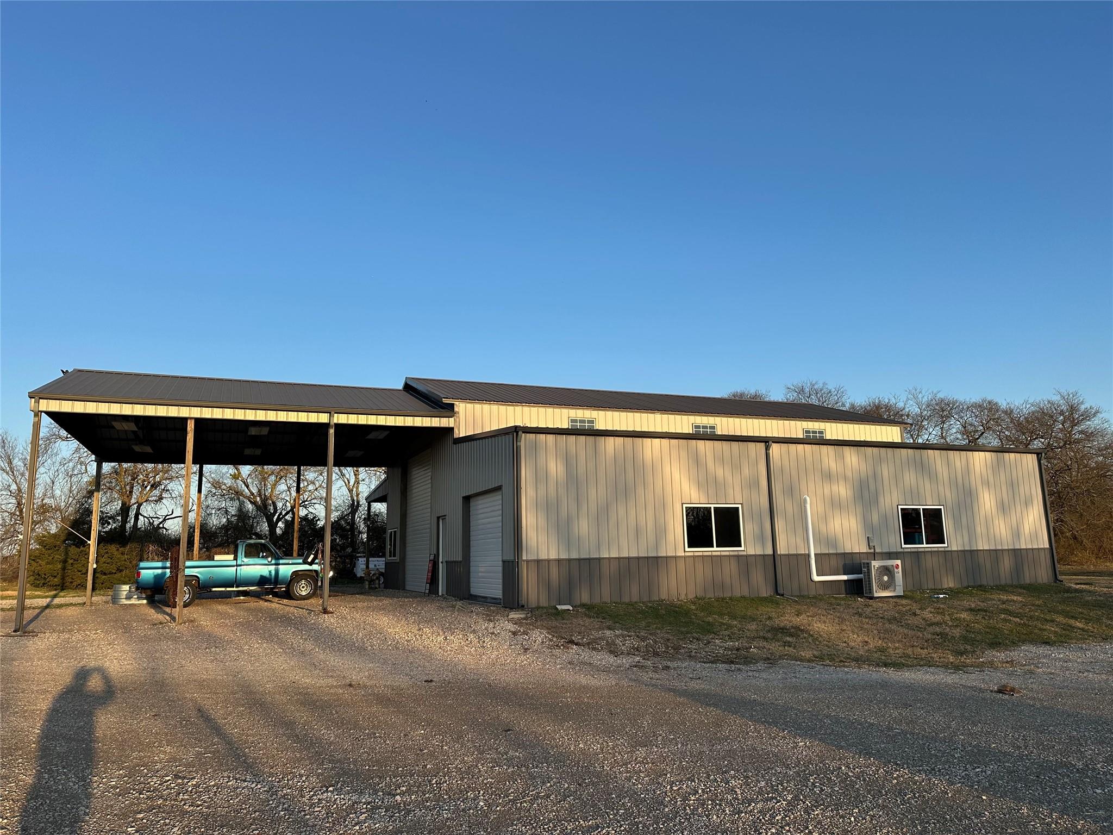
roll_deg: +0.8
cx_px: 556
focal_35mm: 24
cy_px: 418
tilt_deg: +9.7
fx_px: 772
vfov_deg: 56.8
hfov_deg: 71.6
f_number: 1.78
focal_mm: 6.86
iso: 80
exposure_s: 1/1949
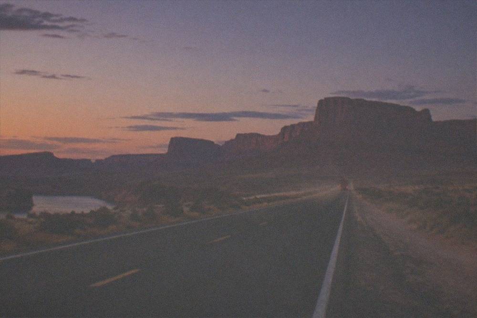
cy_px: 159
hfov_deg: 54.5
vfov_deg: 37.8
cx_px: 238
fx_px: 464
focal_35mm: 35
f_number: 7.1
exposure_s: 1/400
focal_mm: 35
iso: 640
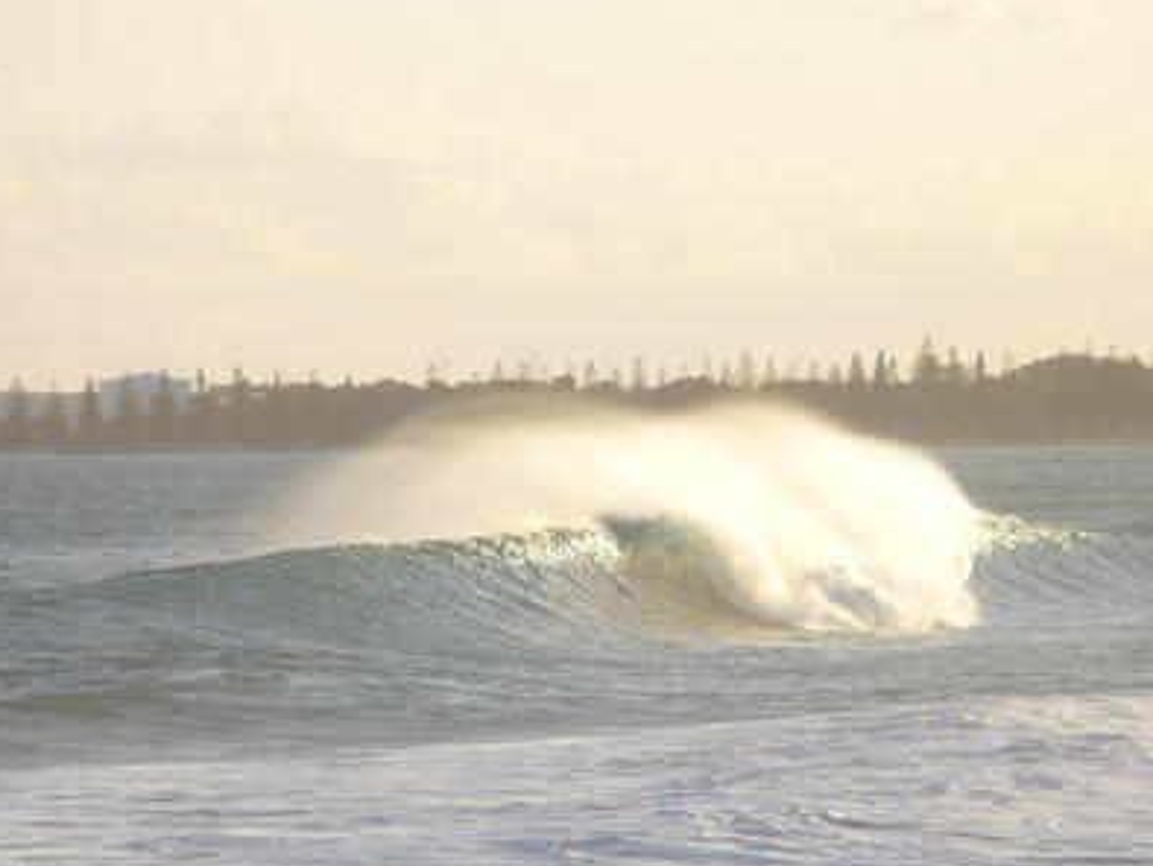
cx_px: 555
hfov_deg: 6.4
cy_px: 550
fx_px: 10299
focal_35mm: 309
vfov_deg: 4.8
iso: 64
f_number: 4.5
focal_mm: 36.6
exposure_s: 1/320
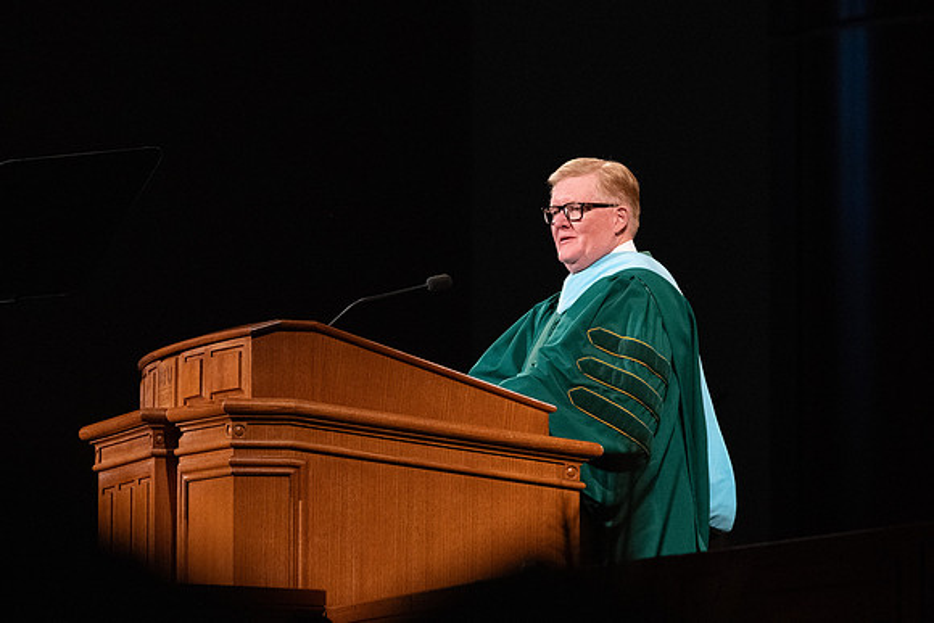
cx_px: 542
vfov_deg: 4.7
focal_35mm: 295
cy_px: 227
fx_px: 7667
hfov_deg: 7.0
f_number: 4
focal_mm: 200
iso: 5000
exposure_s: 1/250
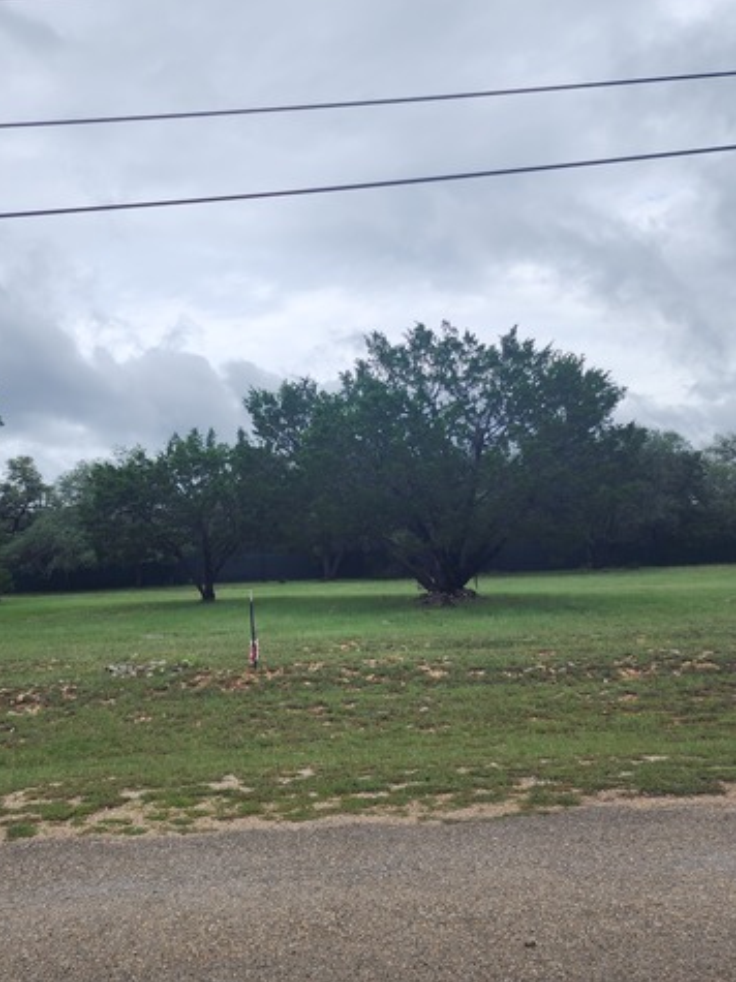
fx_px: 879
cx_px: 308
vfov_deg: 58.4
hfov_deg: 45.3
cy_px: 490
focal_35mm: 31
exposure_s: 1/1148
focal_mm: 6.4
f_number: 1.8
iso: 12
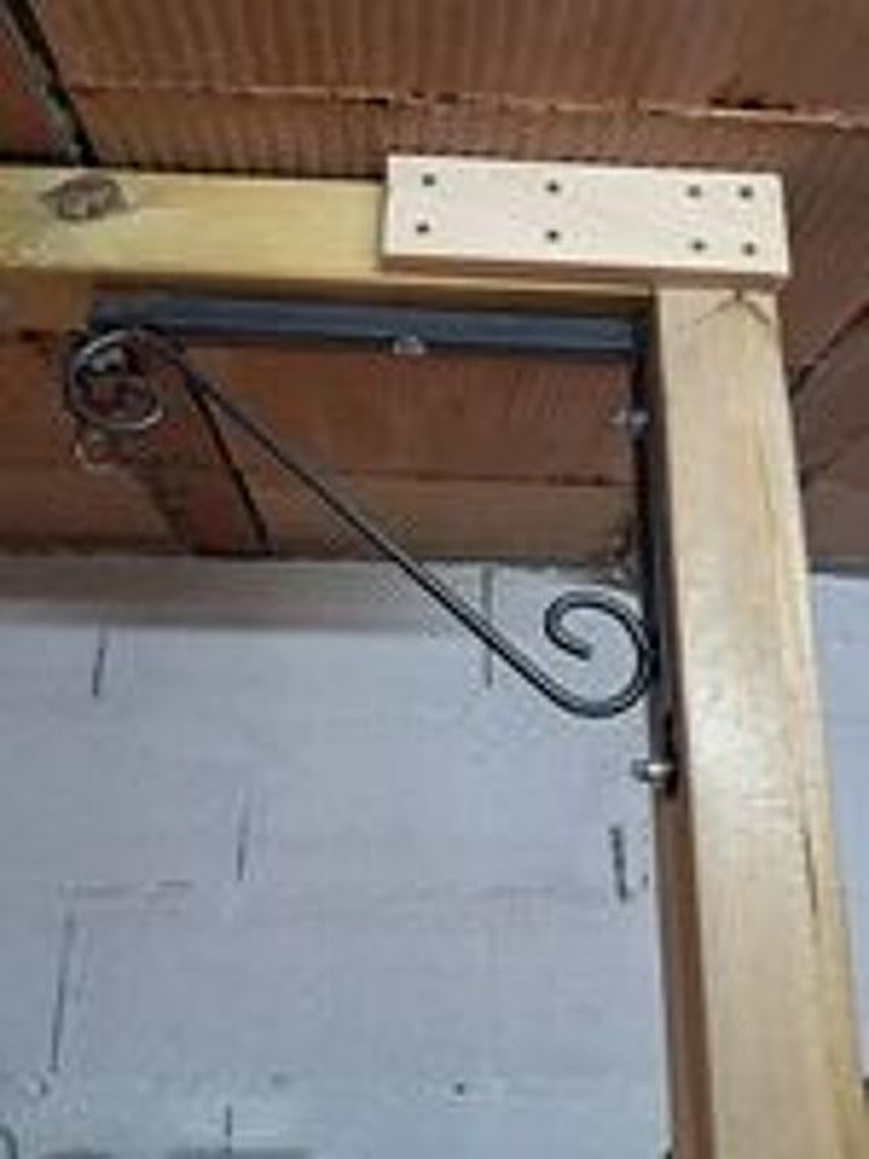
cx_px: 434
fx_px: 904
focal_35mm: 27
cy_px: 580
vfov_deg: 65.3
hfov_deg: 51.4
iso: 500
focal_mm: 4
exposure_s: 1/33
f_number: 1.8
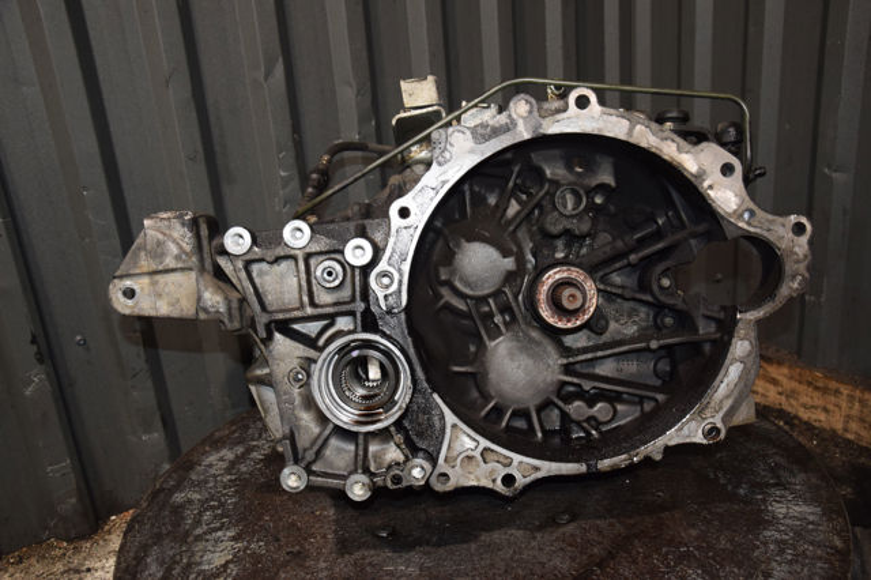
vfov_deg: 39.9
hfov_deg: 57.2
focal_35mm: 33
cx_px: 436
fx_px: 798
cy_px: 290
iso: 800
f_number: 5
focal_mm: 22
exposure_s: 1/60
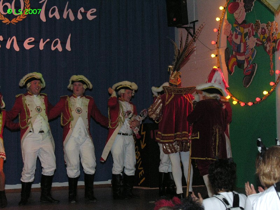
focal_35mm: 86
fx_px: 696
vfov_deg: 17.2
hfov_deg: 22.8
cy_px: 105
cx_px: 140
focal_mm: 21.8
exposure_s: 1/60.1
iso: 200
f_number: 4.4
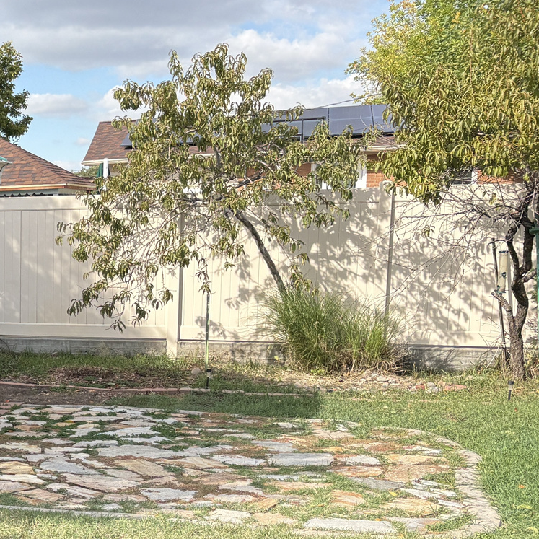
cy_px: 374
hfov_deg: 23.6
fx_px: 1110
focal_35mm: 63
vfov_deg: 27.1
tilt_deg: -8.4
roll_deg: +2.0
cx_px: -185
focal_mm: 5.96
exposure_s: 1/1263
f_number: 1.6
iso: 50
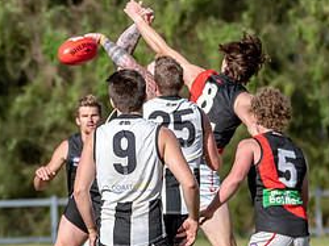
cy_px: 119
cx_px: 137
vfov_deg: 2.1
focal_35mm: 703
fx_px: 6675
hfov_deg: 2.8
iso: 800
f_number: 5.6
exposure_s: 1/5000
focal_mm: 210
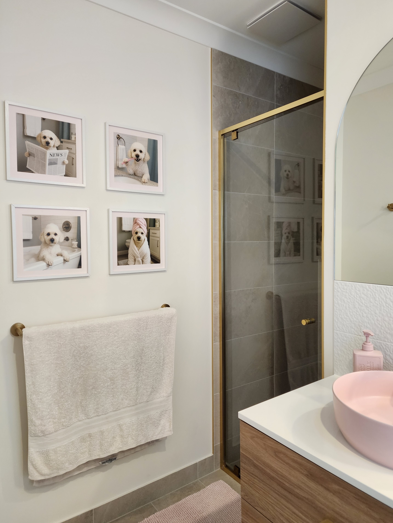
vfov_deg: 71.6
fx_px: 363
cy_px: 257
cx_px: 202
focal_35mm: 24
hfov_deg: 56.8
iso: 250
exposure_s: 1/120
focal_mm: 6.4
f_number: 1.8
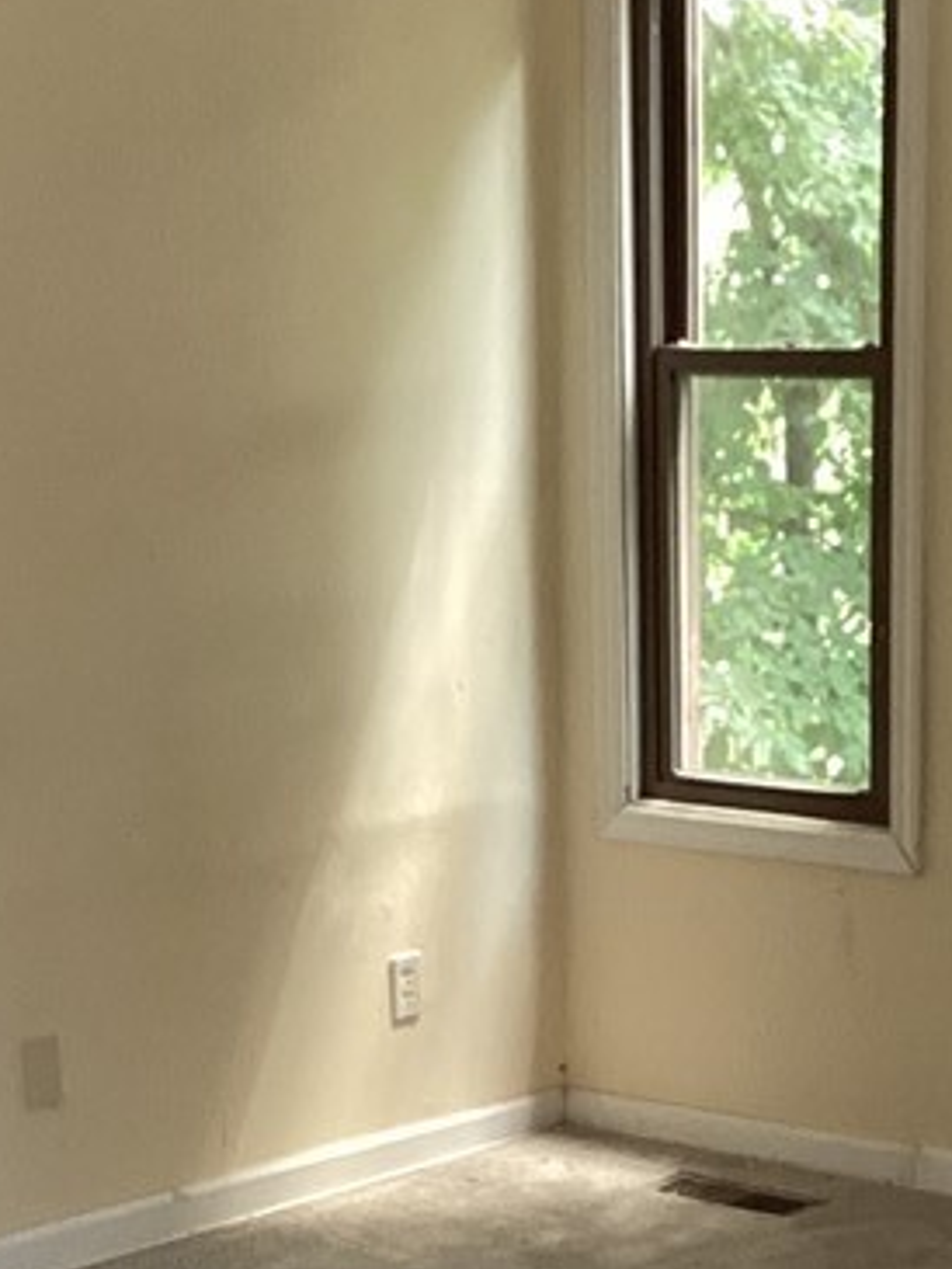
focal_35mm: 87
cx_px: 785
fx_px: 3188
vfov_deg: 22.1
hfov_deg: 16.8
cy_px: 1064
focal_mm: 3.3
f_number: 2.4
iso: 160
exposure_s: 1/50
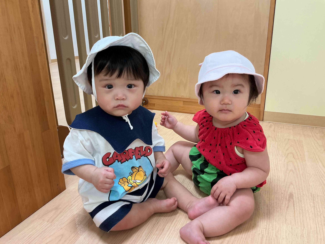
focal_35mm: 29
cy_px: 122
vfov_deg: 48.2
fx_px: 272
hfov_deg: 61.7
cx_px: 162
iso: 64
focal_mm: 3
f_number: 1.8
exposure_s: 1/120
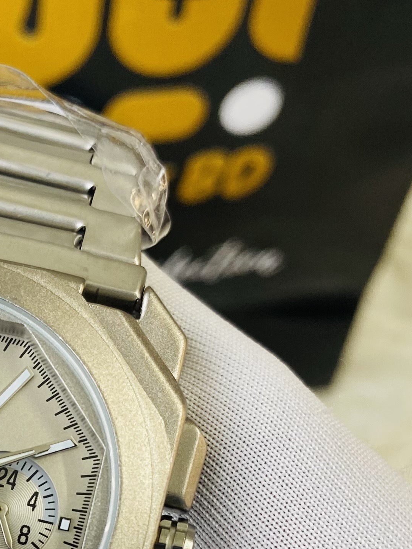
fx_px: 1111
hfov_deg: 19.4
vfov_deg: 25.5
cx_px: -122
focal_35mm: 70
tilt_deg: -61.4
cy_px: 621
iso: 32
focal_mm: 4.25
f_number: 1.8
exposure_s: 1/100
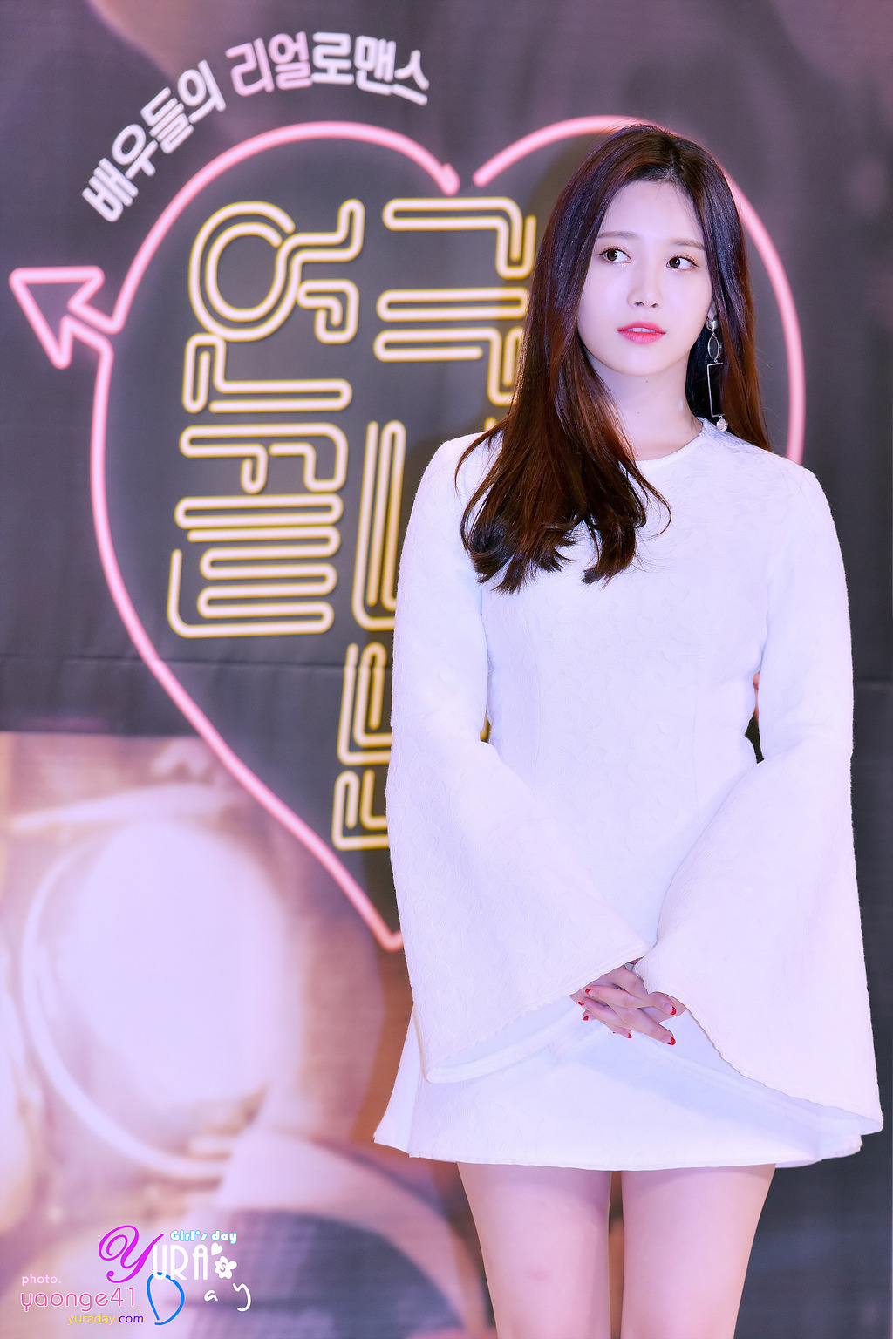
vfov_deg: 11.4
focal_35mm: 180
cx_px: 446
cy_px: 670
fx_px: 6697
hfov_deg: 7.6
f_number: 3.5
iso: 360
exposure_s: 1/320
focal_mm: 180
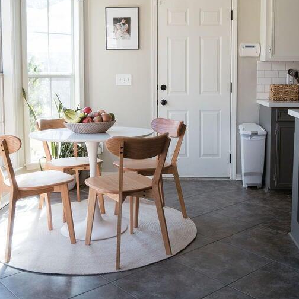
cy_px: 115
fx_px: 420
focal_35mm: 43
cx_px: 166
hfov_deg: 39.1
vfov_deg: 39.0
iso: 500
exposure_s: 1/200
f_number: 4
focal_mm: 24
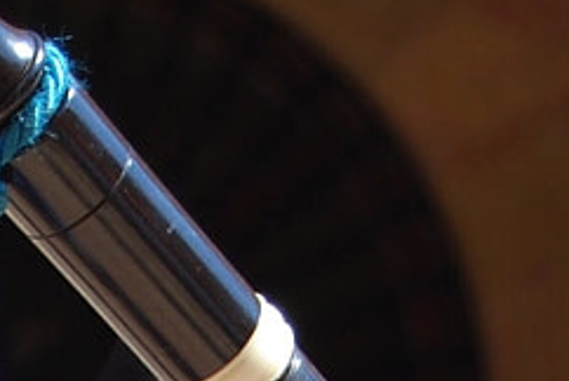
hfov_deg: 4.3
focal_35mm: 477
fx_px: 7548
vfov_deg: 2.8
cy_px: 1114
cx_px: -59
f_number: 5.6
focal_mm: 48
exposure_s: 1/125
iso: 100
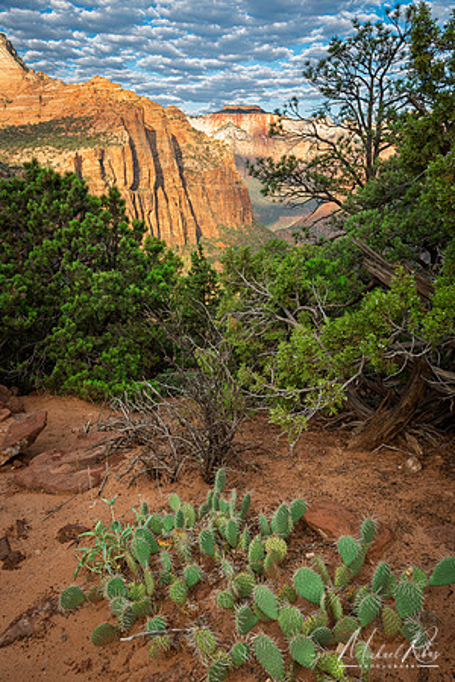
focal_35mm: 32
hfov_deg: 41.1
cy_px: 341
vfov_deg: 58.7
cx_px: 228
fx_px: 607
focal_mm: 32
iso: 64
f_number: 13
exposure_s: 1/25
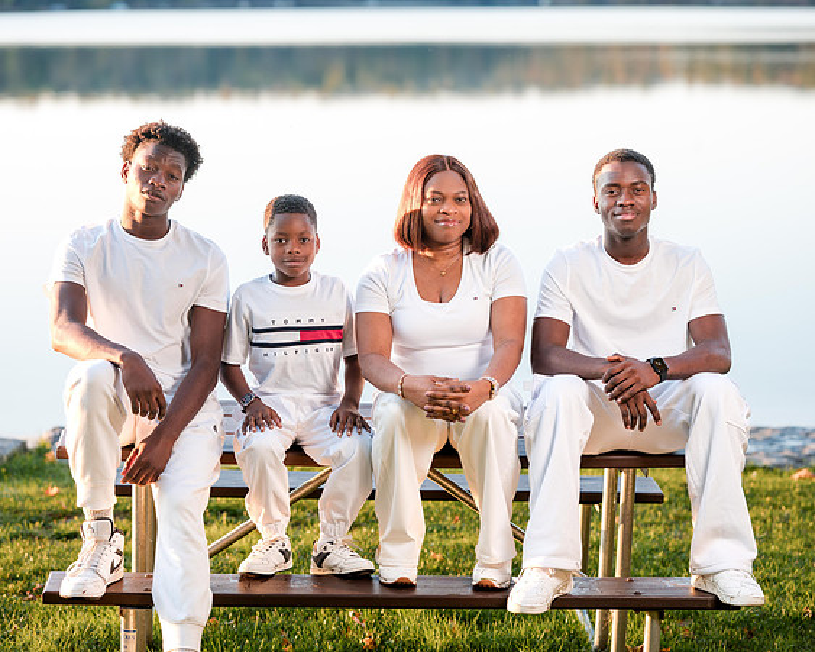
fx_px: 2489
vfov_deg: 14.9
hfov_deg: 18.6
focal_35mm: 103
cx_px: 392
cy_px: 308
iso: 160
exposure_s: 1/250
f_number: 2.5
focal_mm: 85
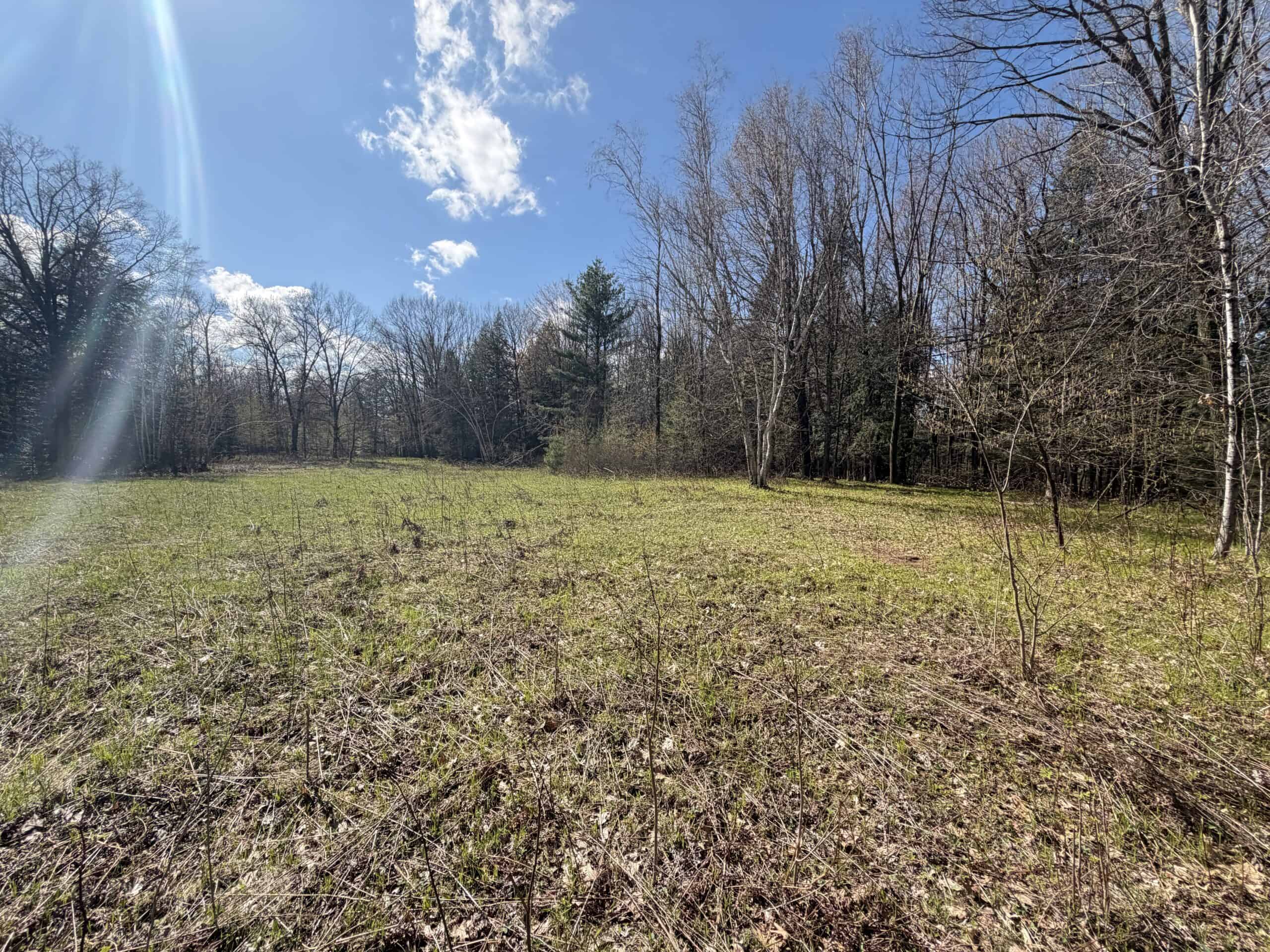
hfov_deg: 102.1
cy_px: 476
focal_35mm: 14
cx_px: 635
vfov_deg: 85.7
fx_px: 514
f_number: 2.2
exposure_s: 1/770
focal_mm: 2.22
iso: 40
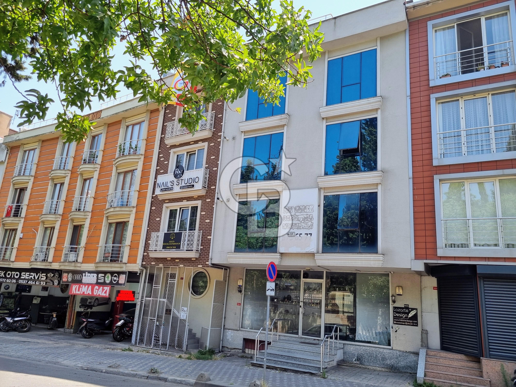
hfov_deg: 67.3
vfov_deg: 53.1
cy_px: 194
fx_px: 388
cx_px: 258
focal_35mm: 26
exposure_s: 1/656
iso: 50
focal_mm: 5.4
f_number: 1.8
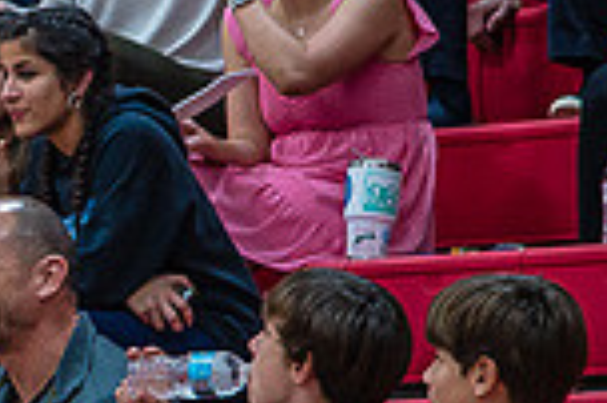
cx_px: -224
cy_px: 247
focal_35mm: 457
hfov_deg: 4.5
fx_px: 7697
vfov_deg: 3.0
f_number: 4
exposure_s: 1/320
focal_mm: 120
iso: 2000
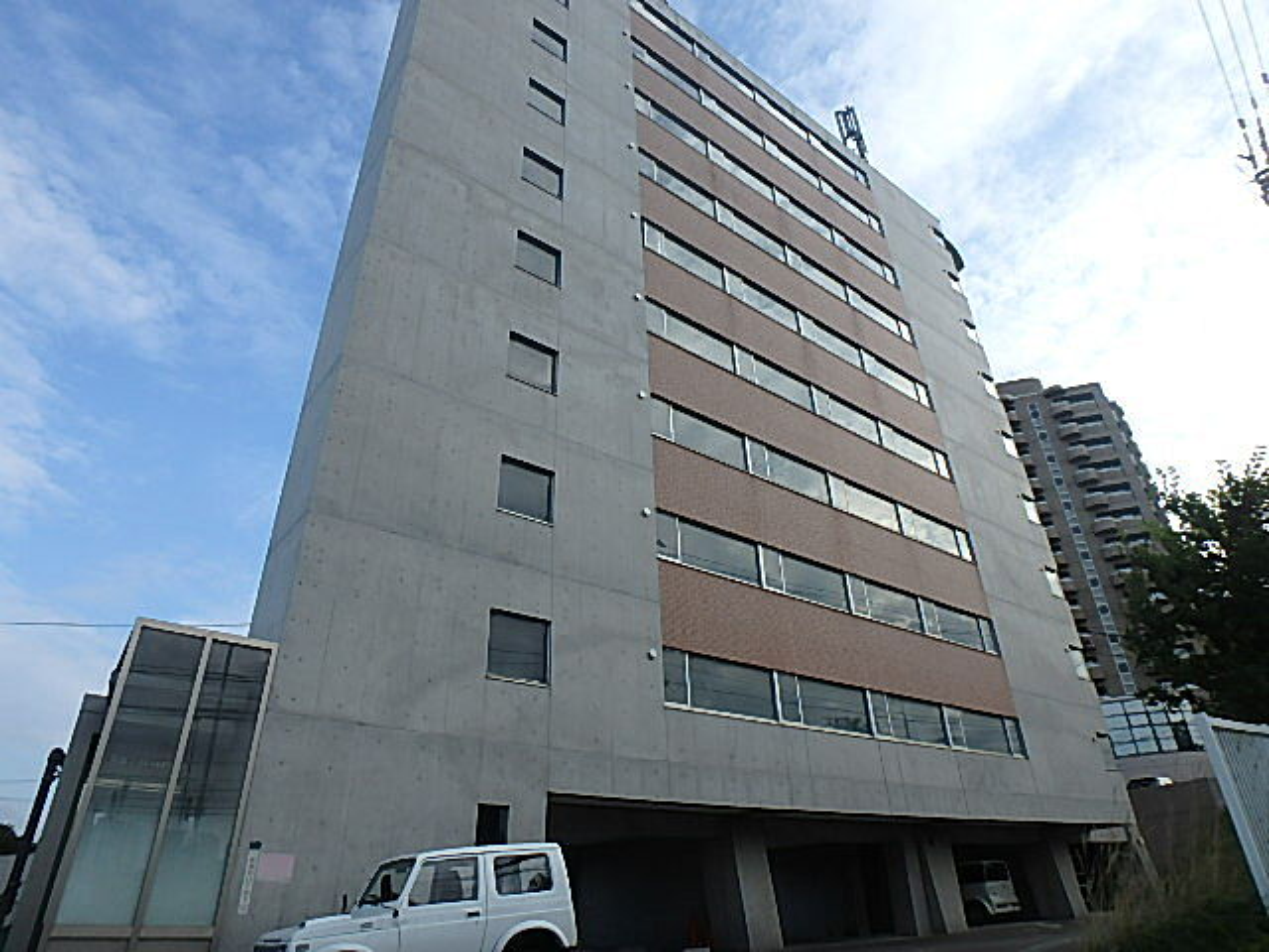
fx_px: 770
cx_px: 634
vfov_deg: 63.4
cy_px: 476
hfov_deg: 79.0
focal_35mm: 21
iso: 125
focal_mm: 3.7
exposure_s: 1/640
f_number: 3.5
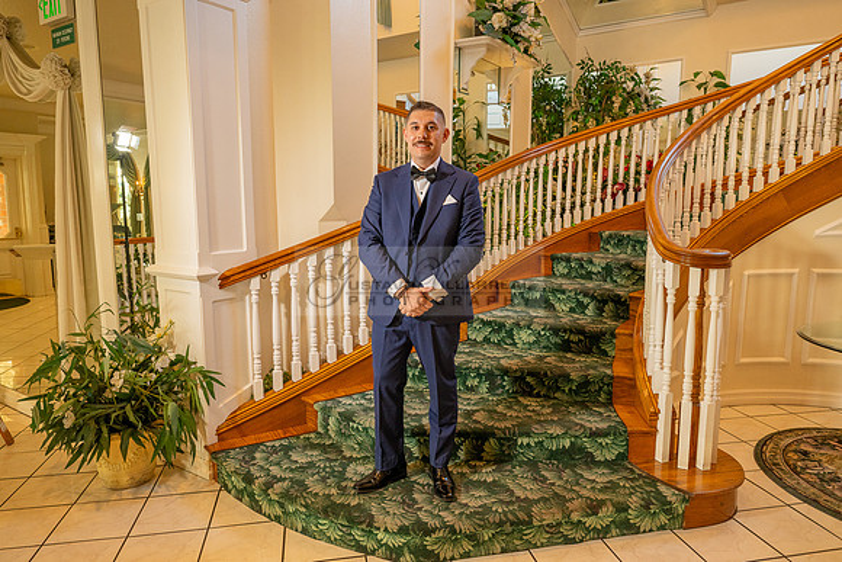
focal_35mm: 24
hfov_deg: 73.7
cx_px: 421
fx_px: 561
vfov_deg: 53.2
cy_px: 281
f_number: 4.5
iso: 1000
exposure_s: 1/125
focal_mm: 24
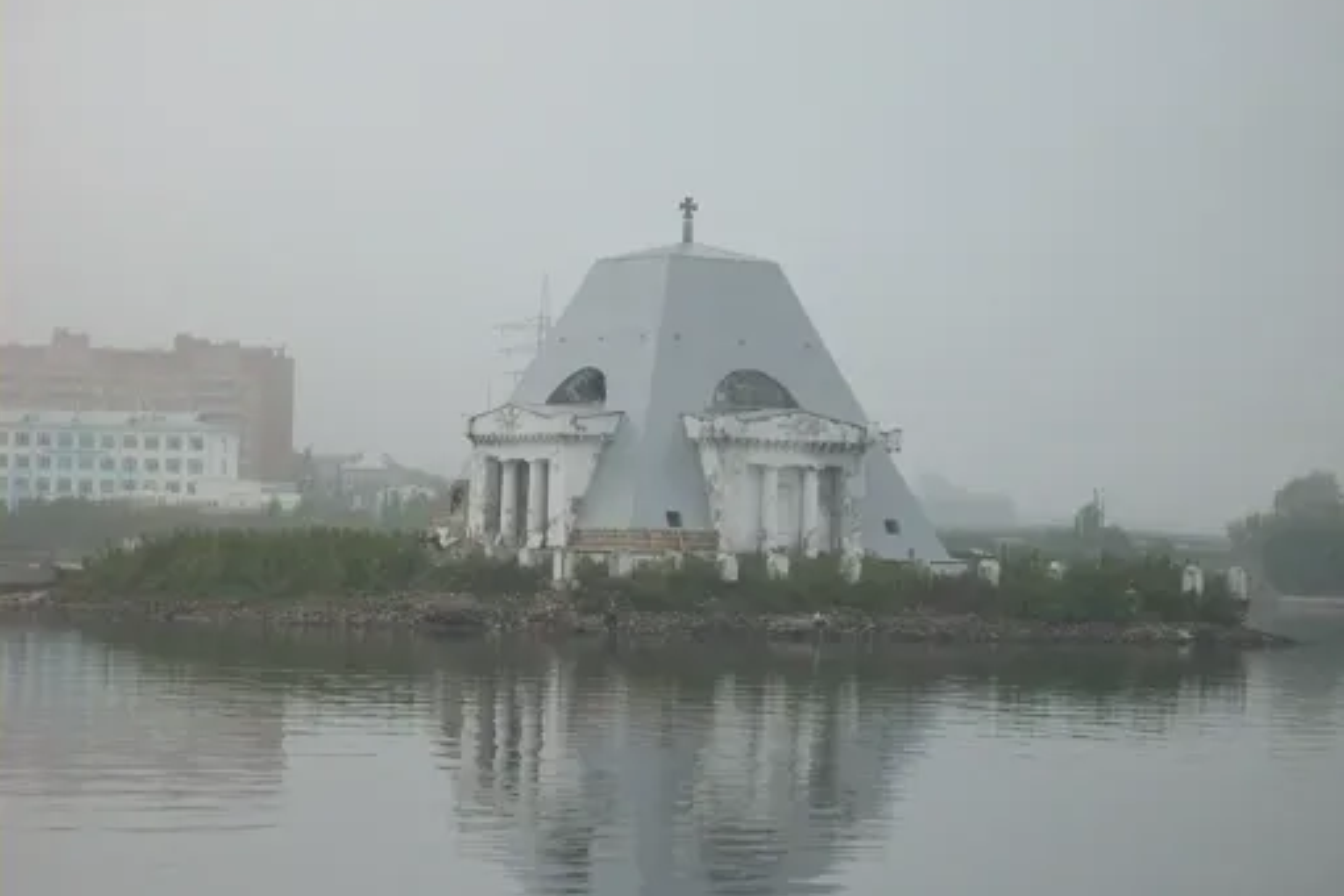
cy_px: 485
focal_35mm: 118
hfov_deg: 17.3
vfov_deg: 11.6
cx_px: 672
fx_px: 4405
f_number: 5.2
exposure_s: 1/201
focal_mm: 18.6
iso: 64
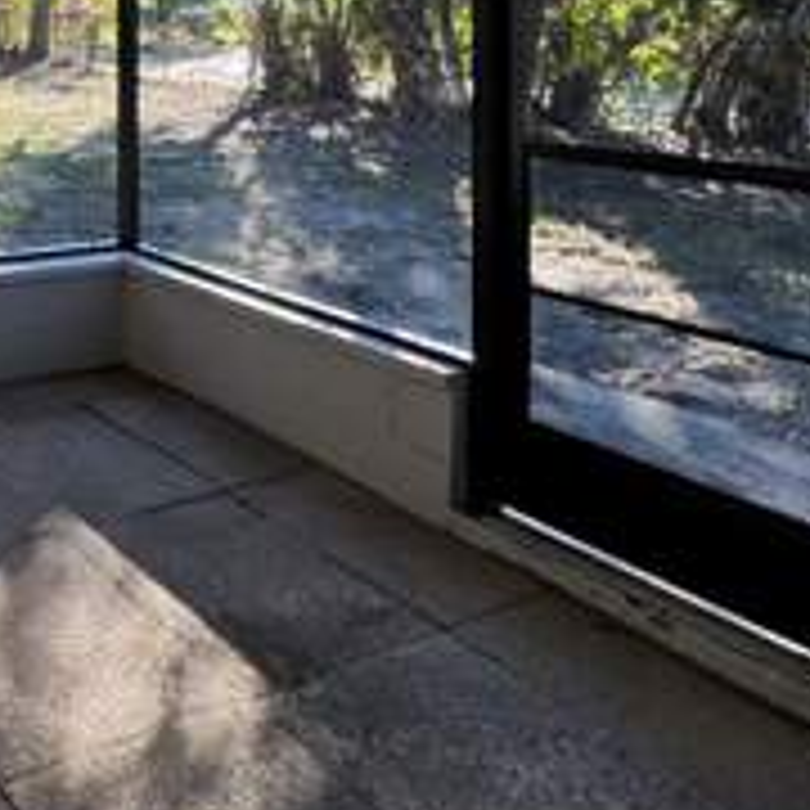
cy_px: 27
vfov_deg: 43.6
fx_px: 874
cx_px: -238
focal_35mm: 33
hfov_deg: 34.9
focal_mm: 2.22
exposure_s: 1/123
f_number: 2.2
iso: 40
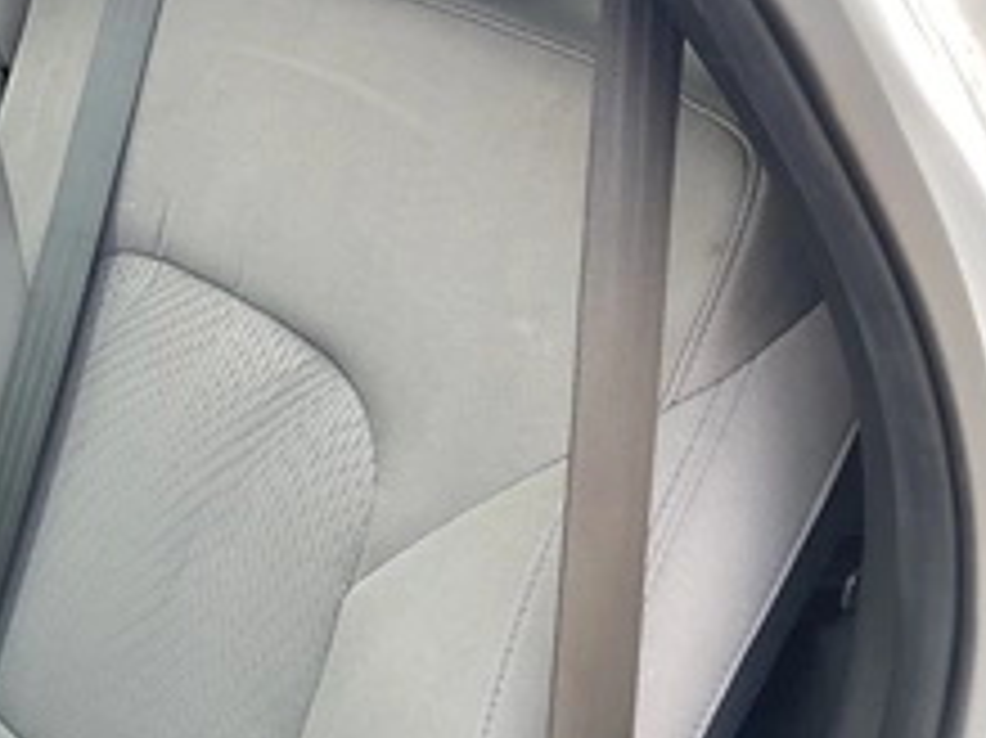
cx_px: 153
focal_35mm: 53
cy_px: 266
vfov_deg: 27.4
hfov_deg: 34.7
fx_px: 1509
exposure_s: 1/122
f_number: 1.8
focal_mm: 3
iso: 40
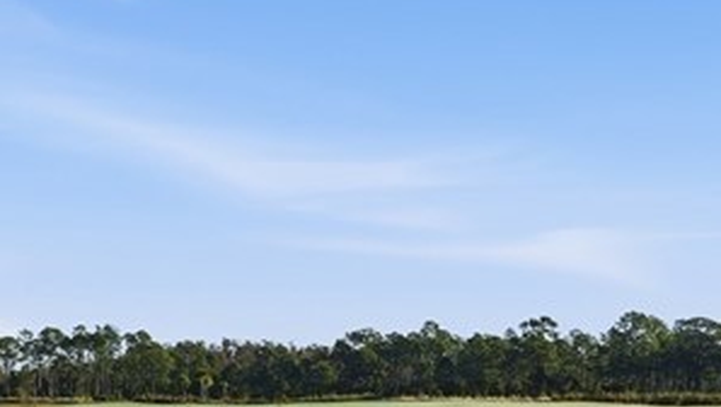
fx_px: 1167
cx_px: 379
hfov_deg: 34.3
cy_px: 418
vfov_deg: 19.1
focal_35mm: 61
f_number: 9
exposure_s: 1/4000
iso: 400
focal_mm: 16
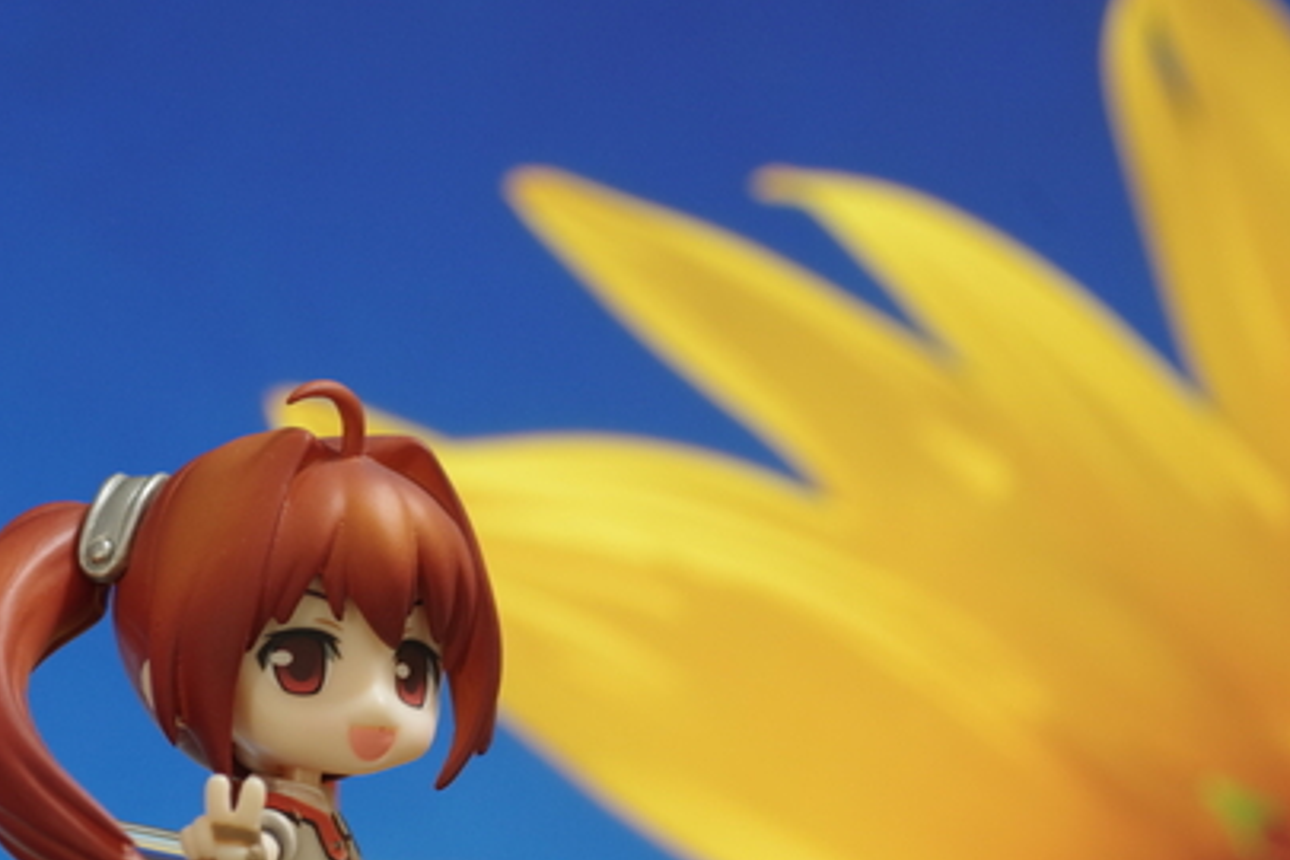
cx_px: 653
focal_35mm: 200
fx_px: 7166
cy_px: 567
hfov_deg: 10.3
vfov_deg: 6.9
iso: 400
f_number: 6.3
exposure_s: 1/3.33
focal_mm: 90
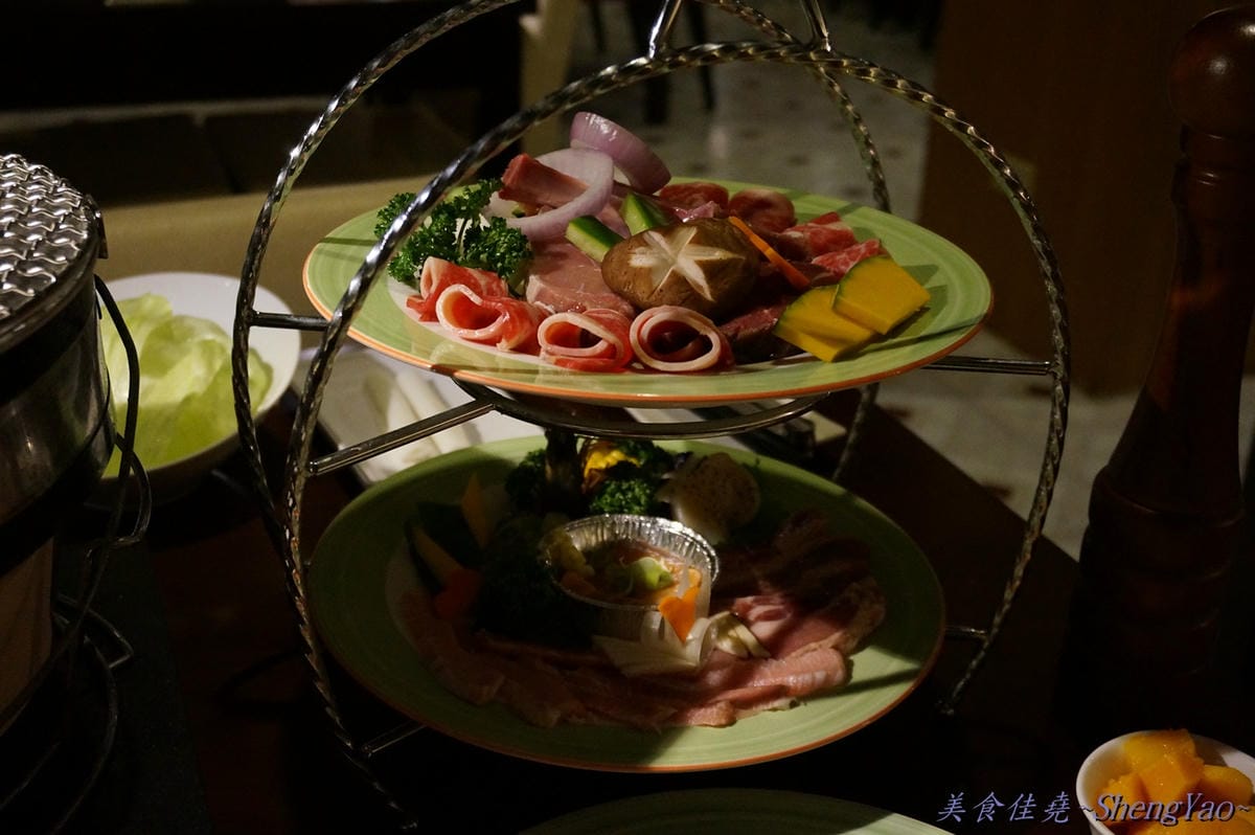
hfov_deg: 46.4
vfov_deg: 31.8
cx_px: 628
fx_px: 1463
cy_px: 418
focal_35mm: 42
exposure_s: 1/100
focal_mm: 28
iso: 3200
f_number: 4.5
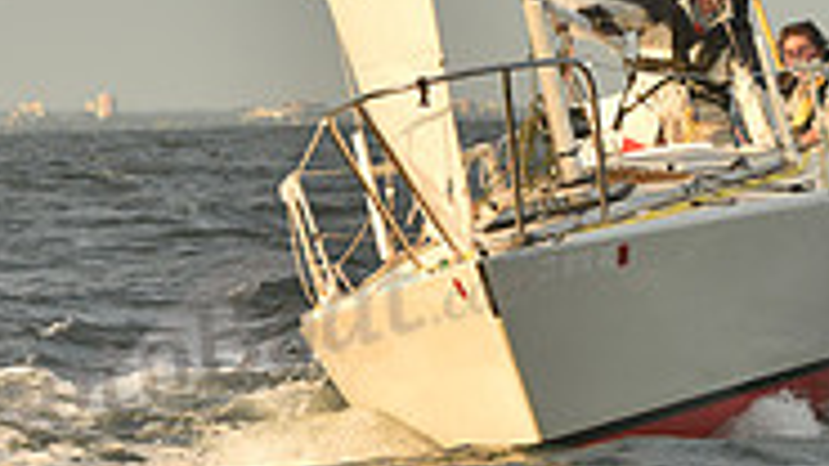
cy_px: 52
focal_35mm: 345
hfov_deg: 6.2
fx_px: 7583
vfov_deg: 3.5
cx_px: 775
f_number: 4.5
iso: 250
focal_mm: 105
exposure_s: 1/640
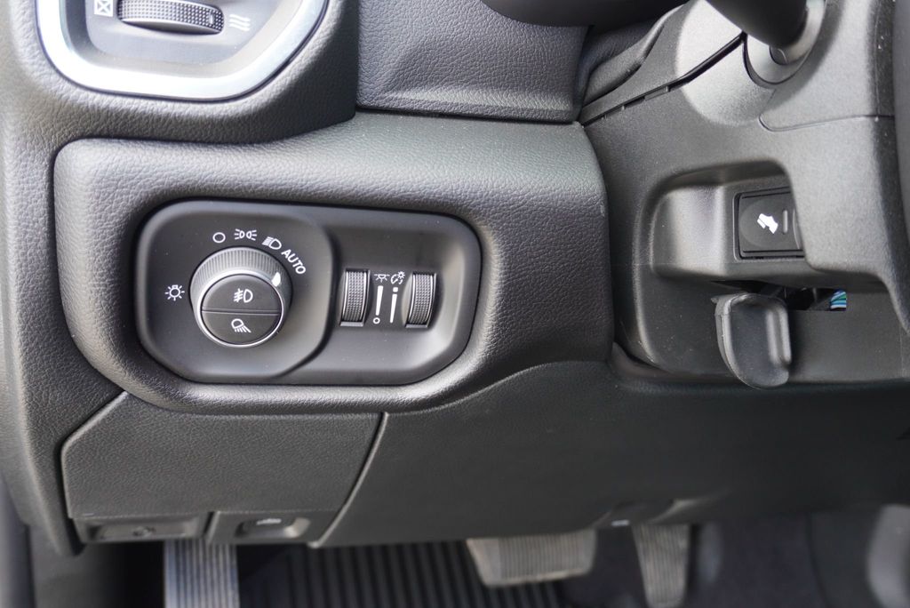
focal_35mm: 33
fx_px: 835
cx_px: 455
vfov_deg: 40.0
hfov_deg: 57.2
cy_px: 304
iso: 400
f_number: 4
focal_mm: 22
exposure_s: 1/60
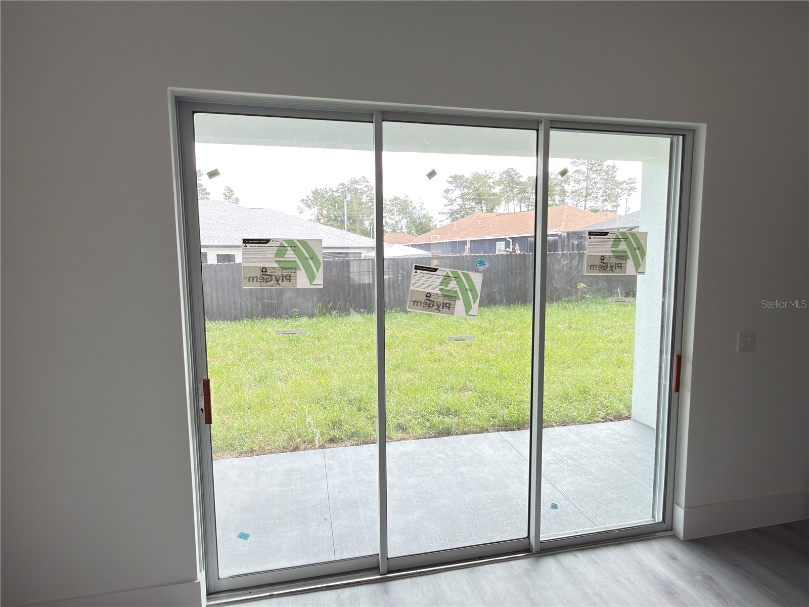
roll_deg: +0.4
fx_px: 444
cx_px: 404
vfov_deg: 68.7
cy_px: 304
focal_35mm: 19
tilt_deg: -4.6
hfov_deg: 84.7
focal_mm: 2.22
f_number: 2.2
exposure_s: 1/120
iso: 64
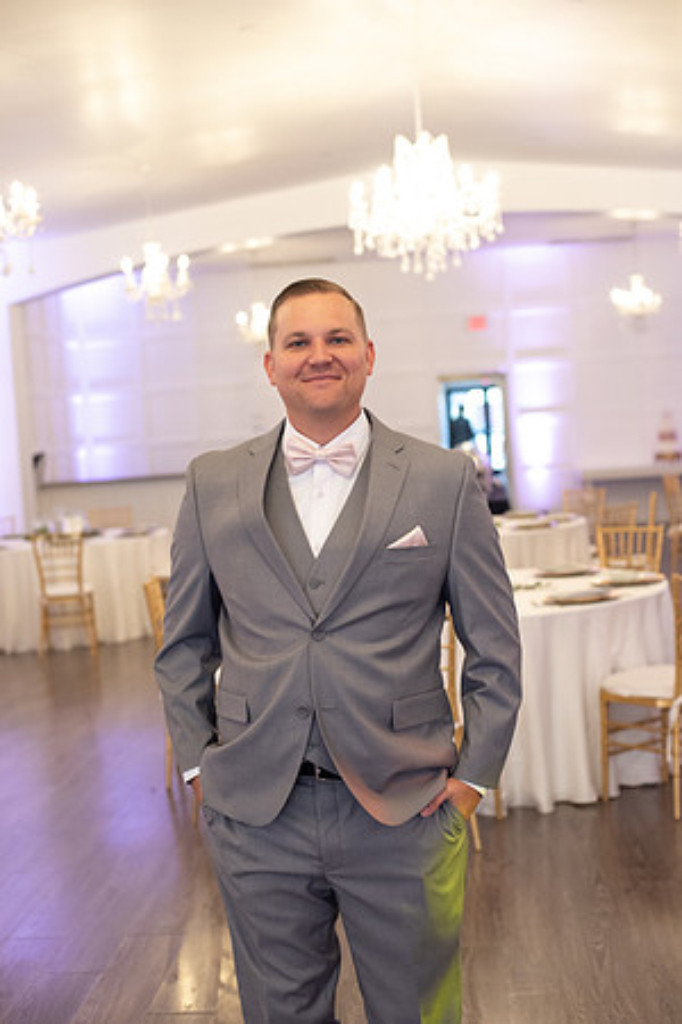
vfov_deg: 39.6
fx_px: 1421
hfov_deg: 27.0
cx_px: 341
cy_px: 512
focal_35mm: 50
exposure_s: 1/250
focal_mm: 50
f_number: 2.8
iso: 1600
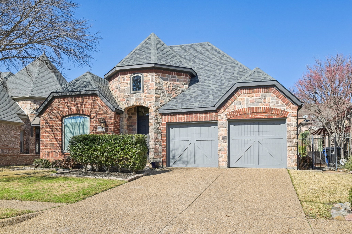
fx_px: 293
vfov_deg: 43.6
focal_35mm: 30
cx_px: 176
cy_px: 117
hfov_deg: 61.9
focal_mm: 30
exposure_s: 1/1600
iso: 400
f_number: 8
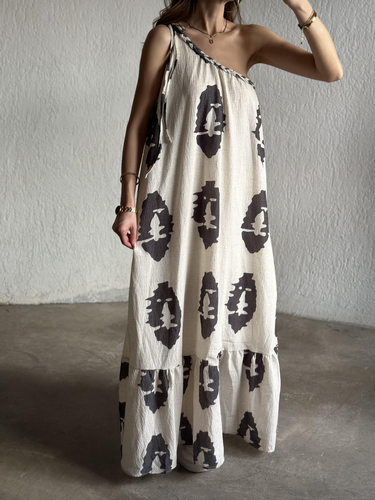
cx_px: 188
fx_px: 693
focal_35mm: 48
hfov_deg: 30.3
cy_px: 250
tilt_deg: -32.5
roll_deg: -1.5
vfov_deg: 39.7
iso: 64
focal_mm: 6.86
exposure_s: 1/121
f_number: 1.78
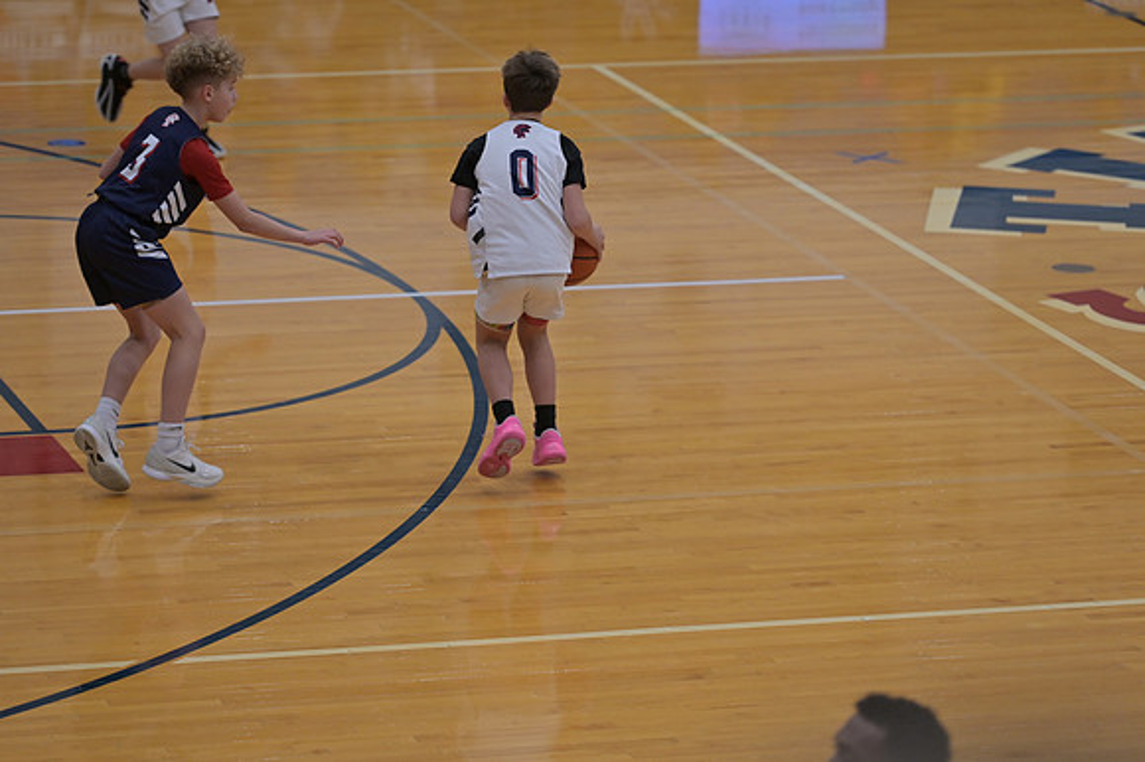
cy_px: 381
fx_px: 5563
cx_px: 572
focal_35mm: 175
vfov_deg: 7.8
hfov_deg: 11.8
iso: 800
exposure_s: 1/400
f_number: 4.5
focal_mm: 175
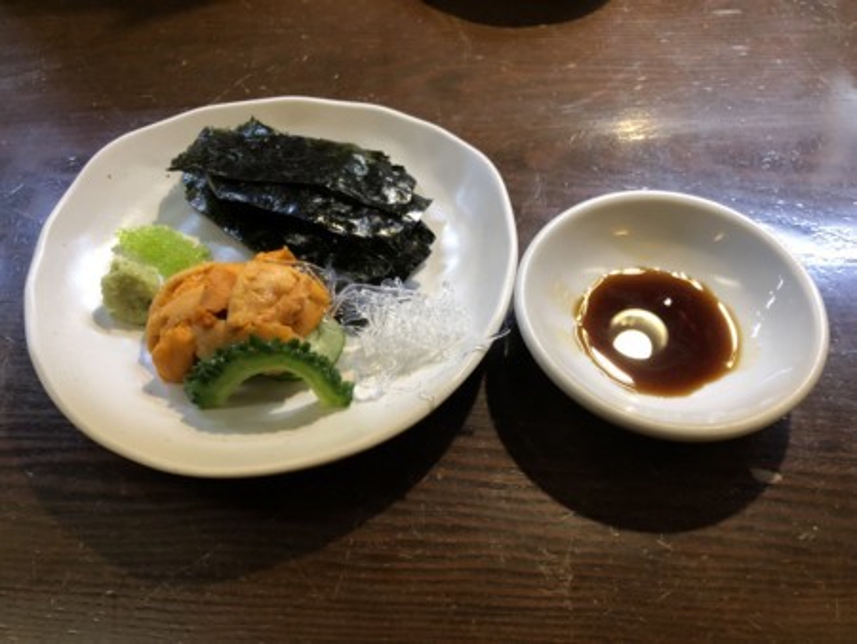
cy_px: 322
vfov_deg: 49.8
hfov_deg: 63.4
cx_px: 428
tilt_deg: -54.3
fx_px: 694
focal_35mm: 28
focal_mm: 4
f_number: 1.8
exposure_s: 1/15
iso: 100
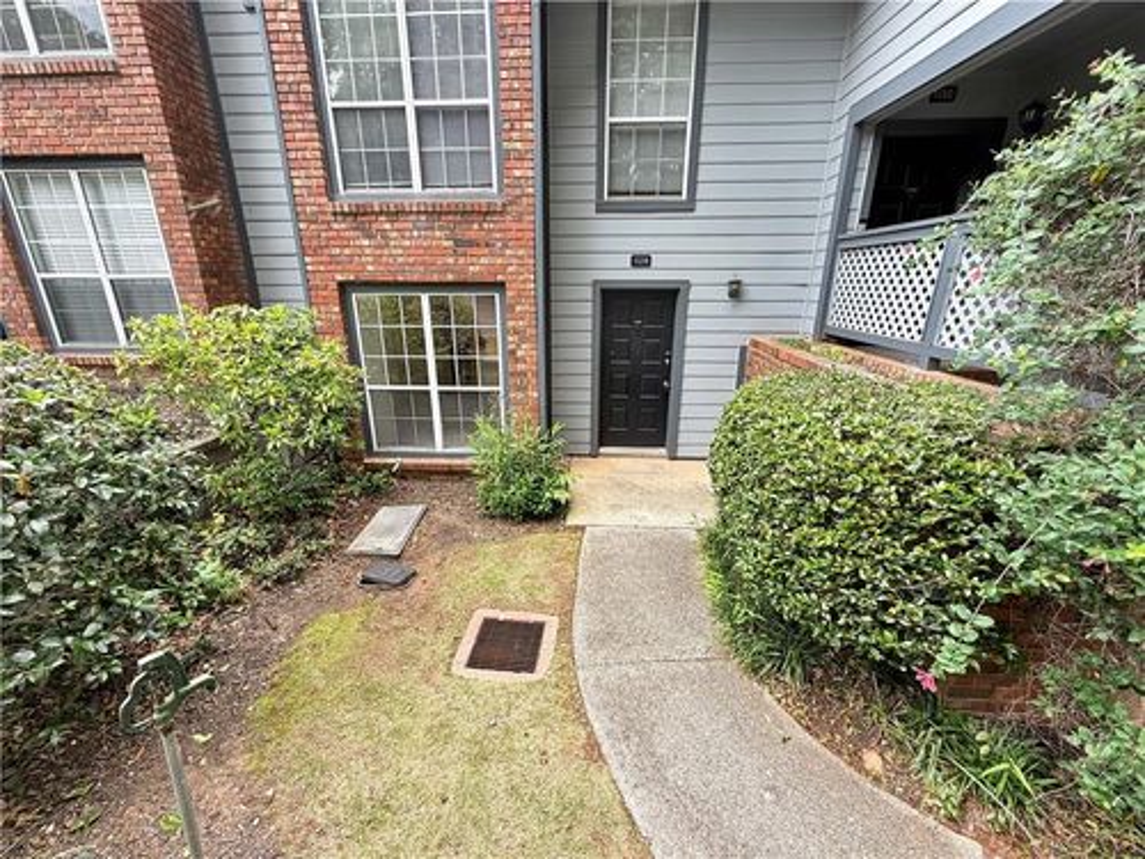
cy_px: 430
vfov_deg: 85.7
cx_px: 572
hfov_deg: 102.1
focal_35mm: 14
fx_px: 463
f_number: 2.2
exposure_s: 1/160
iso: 40
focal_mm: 2.22
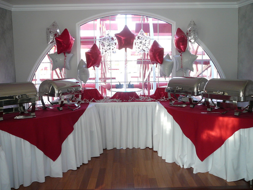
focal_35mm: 35
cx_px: 126
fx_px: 256
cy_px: 95
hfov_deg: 52.6
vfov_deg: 40.7
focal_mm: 5.2
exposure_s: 1/60
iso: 100
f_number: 2.8
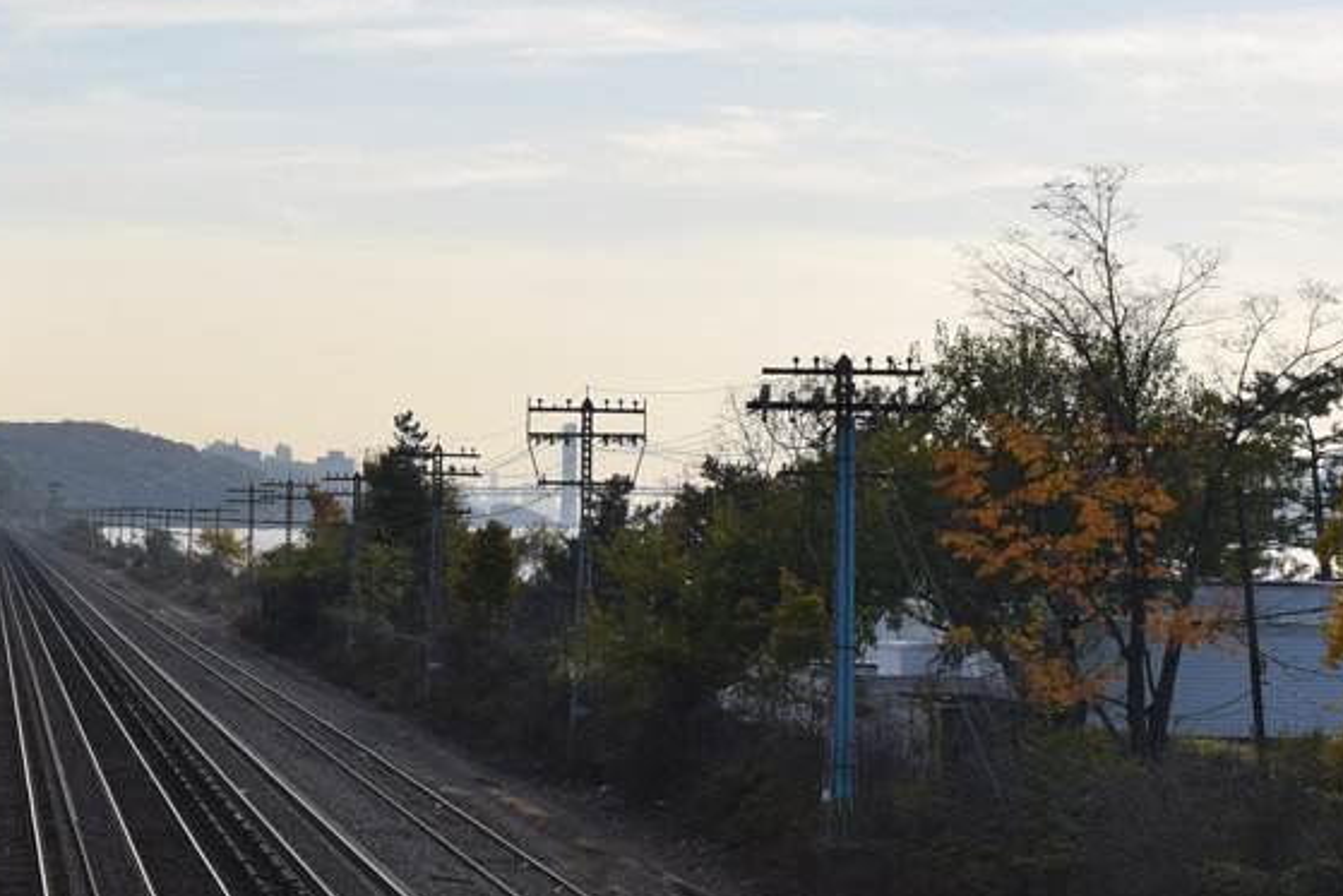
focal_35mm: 103
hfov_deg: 19.4
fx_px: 3843
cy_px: 234
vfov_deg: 13.3
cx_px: 125
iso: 200
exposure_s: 1/400
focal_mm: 24
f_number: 10
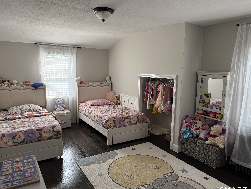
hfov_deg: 69.4
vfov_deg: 54.9
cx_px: 128
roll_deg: -1.0
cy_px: 96
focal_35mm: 25
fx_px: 181
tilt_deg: -8.3
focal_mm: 6.76
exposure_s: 1/243
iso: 125
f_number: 1.78
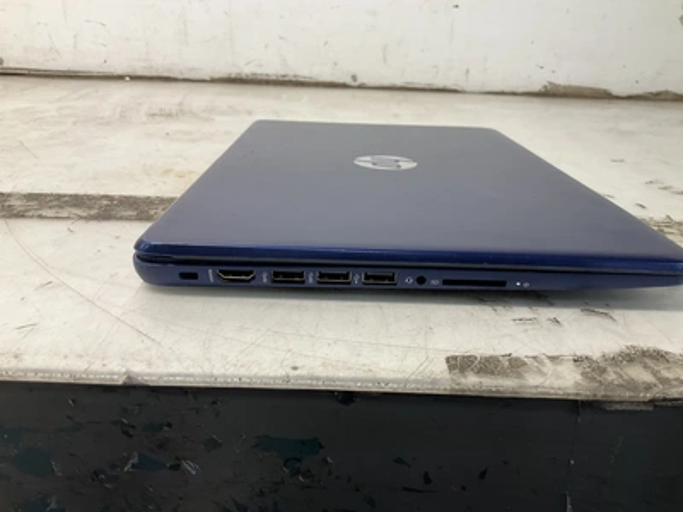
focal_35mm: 29
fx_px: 572
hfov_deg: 61.7
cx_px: 342
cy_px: 256
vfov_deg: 48.2
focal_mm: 3
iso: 50
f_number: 1.8
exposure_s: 1/60
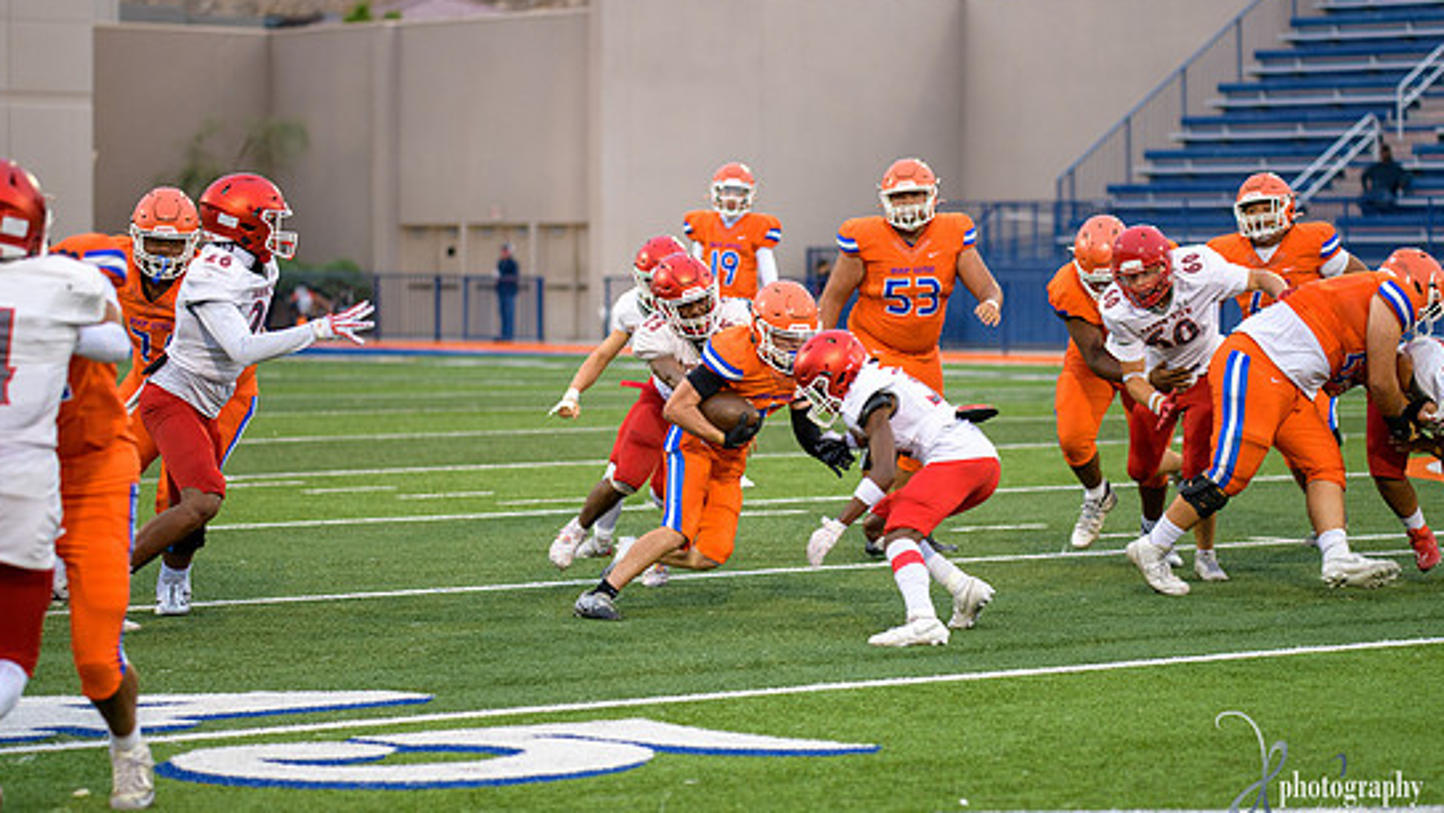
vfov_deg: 9.1
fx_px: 5131
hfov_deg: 16.0
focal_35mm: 134
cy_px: 392
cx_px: 730
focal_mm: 120
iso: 720
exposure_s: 1/500
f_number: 2.8
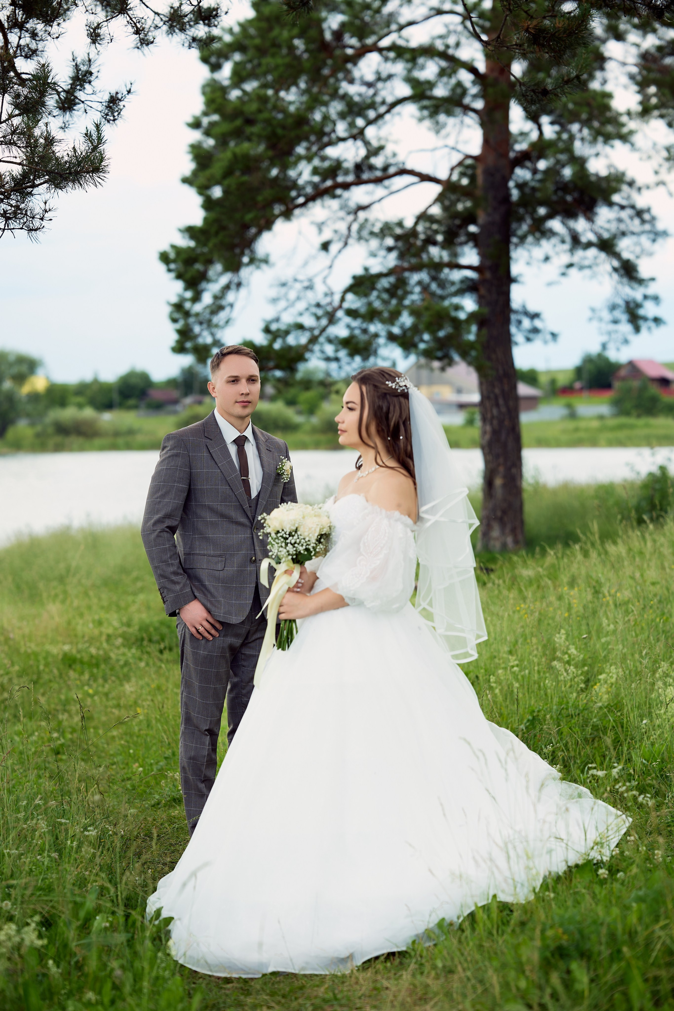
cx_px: 337
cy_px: 506
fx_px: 2387
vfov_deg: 23.9
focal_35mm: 85
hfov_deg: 16.1
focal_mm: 85
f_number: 3.5
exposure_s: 1/350
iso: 100
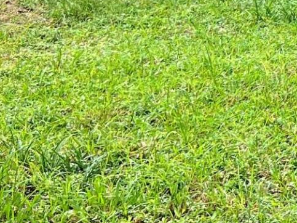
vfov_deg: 9.3
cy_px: -120
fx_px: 1330
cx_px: 678
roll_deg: +1.4
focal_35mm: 155
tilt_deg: -4.8
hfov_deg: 11.0
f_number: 1.5
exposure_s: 1/533
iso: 50
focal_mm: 5.7
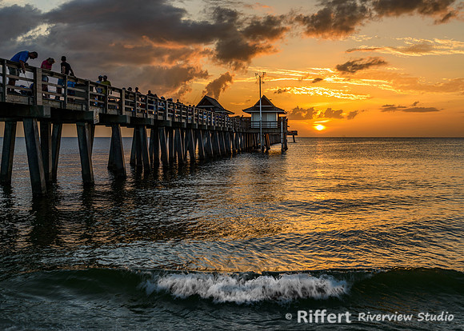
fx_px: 564
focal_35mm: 43
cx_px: 251
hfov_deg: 44.7
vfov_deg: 32.7
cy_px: 166
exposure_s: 1/50
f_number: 10
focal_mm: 40
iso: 100
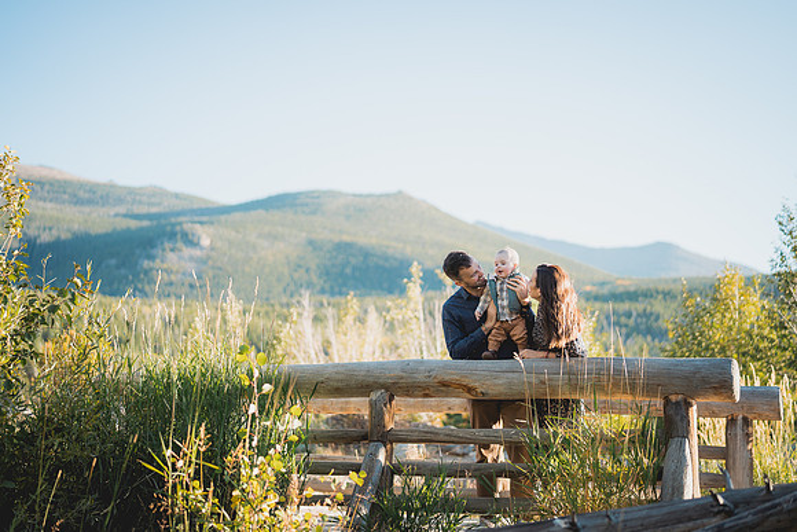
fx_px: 1151
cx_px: 398
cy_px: 266
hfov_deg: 38.2
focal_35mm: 52
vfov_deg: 26.0
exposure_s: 1/1600
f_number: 1.4
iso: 100
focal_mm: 50
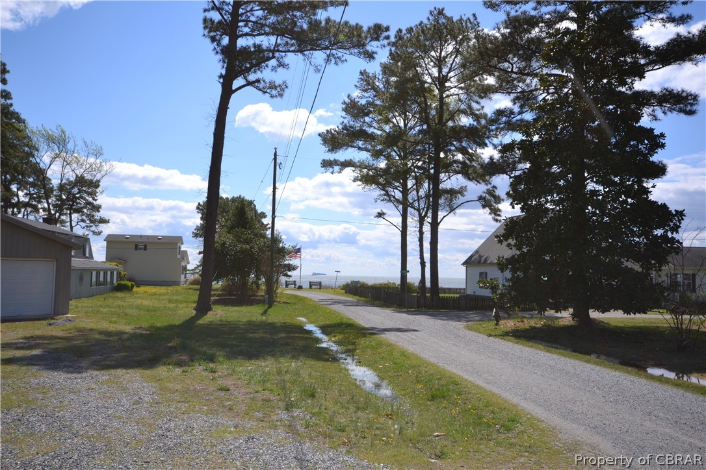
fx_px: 588
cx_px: 353
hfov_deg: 61.9
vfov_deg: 43.6
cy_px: 235
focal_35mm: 30
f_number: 8
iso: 100
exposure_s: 1/250
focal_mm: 20
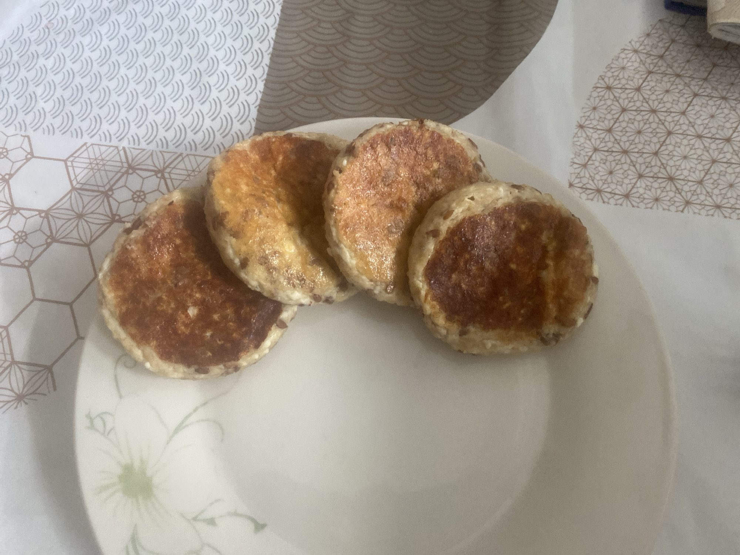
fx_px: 556
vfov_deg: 53.1
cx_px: 370
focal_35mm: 26
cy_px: 278
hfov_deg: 67.3
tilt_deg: -68.3
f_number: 1.8
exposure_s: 1/60
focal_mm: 4.25
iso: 400
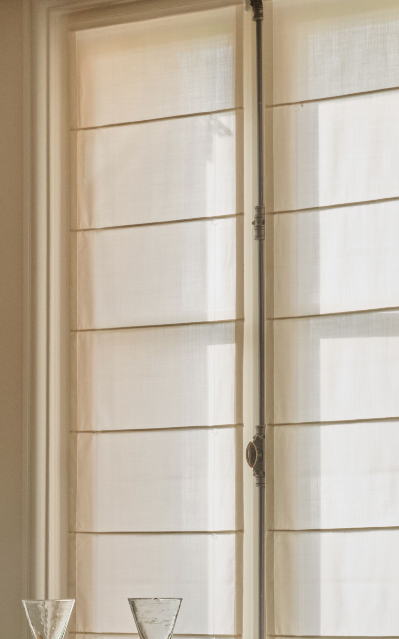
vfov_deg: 15.2
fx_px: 2366
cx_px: 41
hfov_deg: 9.6
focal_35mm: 136
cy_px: 586
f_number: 16
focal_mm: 27
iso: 400
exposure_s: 1/8.33
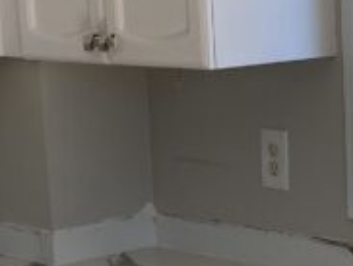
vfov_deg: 10.1
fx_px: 1491
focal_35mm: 146
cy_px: 237
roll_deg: +3.0
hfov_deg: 13.3
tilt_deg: -9.5
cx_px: 339
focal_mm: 4.25
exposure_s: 1/283
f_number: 1.8
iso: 32
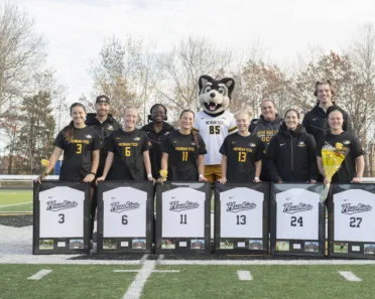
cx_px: 219
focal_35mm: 75
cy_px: 150
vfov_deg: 20.4
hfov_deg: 25.4
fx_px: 832
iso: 200
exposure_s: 1/400
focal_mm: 44
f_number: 4
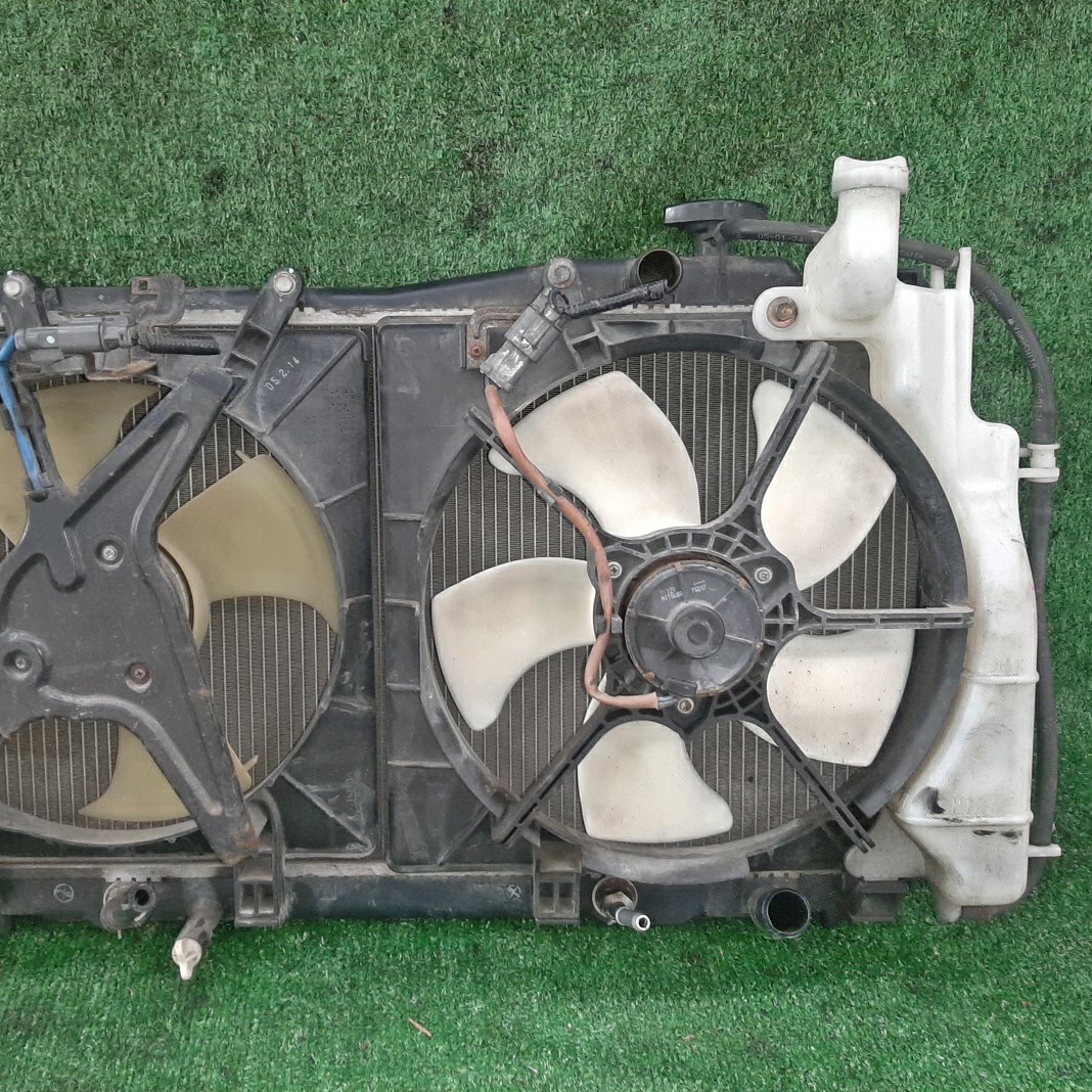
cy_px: 544
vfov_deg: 52.5
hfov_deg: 52.3
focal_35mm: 31
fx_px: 1106
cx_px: 467
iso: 200
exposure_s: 1/33
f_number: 1.7
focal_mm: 3.93
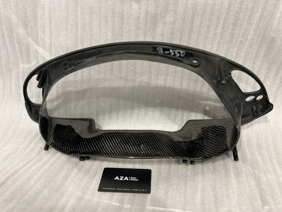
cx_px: 141
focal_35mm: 26
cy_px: 106
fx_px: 212
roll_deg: +1.5
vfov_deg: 53.1
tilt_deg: -30.4
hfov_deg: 67.3
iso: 250
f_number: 1.5
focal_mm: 5.7
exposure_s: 1/60
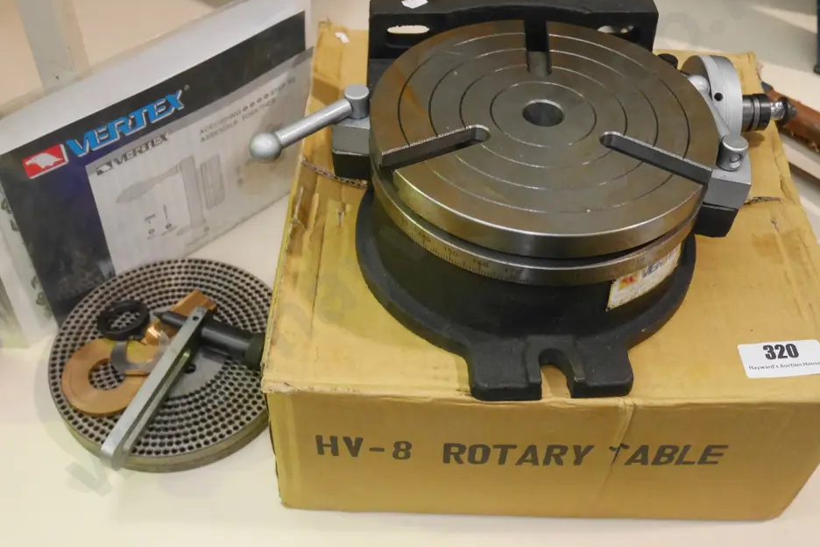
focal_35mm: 41
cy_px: 218
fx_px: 934
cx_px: 435
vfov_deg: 32.5
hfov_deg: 47.4
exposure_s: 1/125
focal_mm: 18
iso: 3200
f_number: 4.2
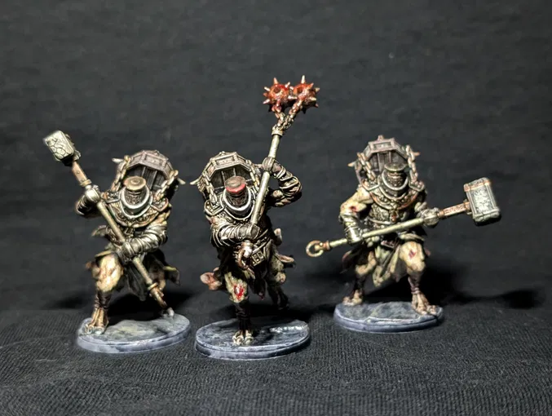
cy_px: 208
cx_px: 276
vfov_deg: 29.8
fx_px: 783
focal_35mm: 49
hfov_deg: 38.9
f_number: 1.68
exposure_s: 1/52.2
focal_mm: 6.9
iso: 636
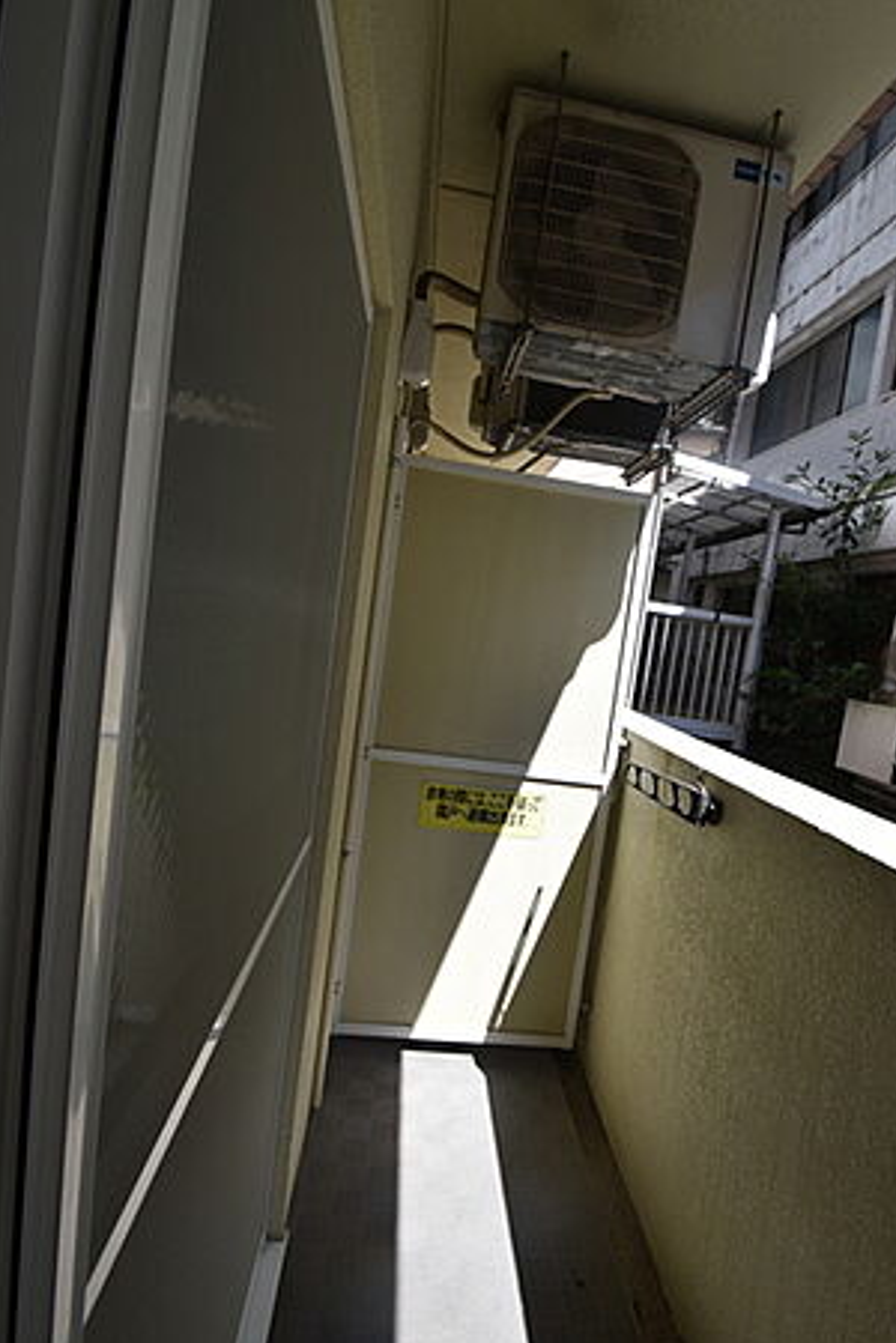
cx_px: 466
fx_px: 597
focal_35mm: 16
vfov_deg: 96.7
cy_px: 666
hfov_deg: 73.7
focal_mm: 10
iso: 160
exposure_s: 1/250
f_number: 8
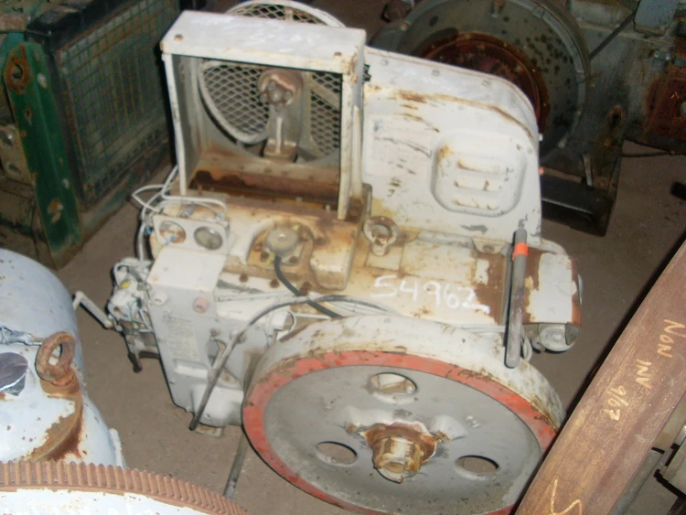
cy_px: 258
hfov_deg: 49.0
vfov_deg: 37.7
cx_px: 343
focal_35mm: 38
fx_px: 753
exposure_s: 1/45
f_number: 3
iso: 100
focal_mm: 6.3
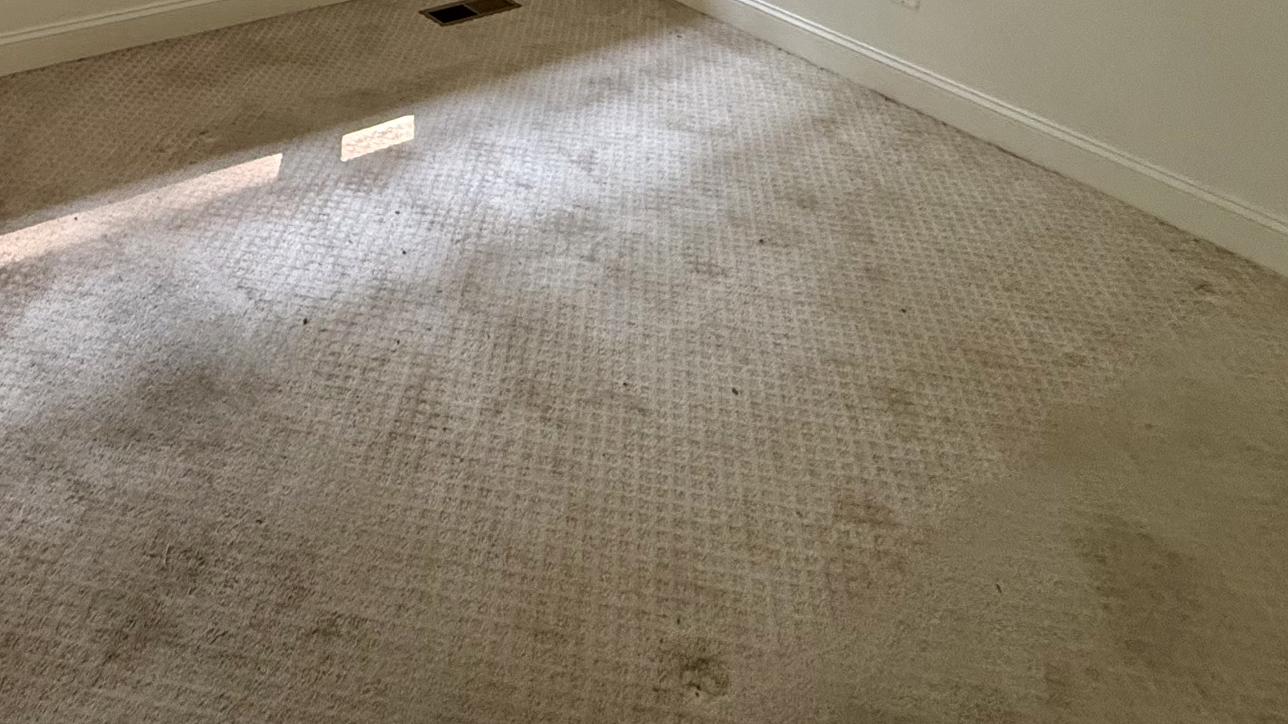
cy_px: -217
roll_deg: -3.2
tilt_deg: -13.4
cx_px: 295
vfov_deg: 30.1
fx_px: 1059
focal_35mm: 31
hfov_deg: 58.7
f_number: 2.2
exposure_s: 1/99
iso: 250
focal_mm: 2.22
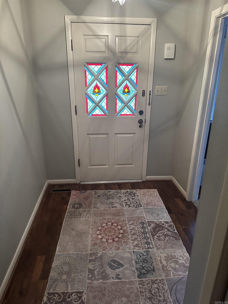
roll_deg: -0.6
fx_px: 211
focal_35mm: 24
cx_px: 114
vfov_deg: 71.6
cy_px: 152
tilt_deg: -19.3
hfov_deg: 56.8
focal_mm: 6.86
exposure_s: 1/60
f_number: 1.78
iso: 800
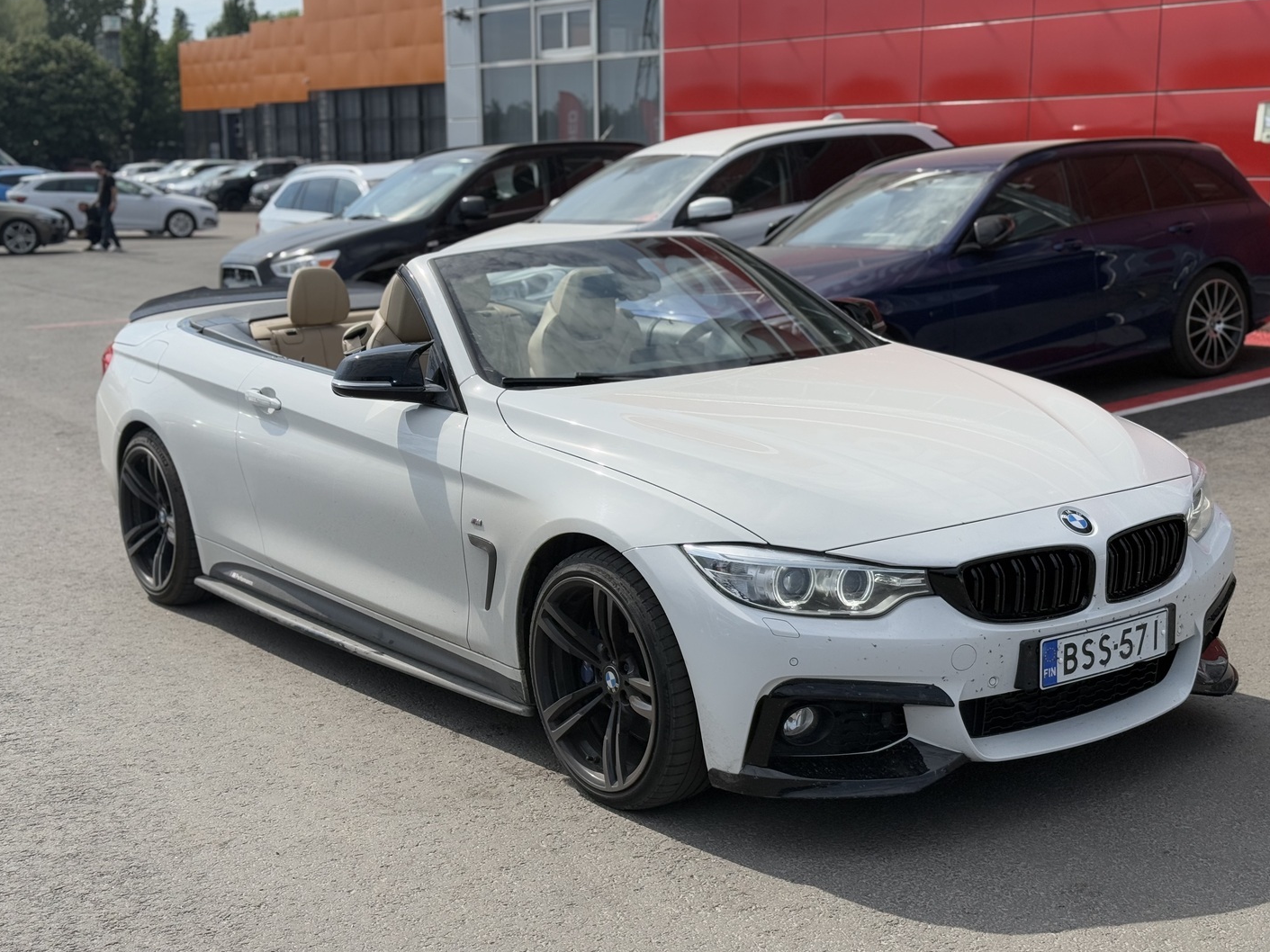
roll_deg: +0.2
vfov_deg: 29.7
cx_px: 644
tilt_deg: -10.3
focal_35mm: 49
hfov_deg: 38.9
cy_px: 481
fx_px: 1798
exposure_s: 1/6536
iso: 64
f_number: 1.78
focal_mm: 6.76
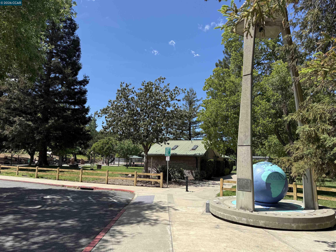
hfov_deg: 71.6
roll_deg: -1.2
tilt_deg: +7.8
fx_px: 233
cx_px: 168
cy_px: 126
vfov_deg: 56.8
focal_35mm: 24
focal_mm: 6.76
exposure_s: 1/3584
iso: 80
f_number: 1.78
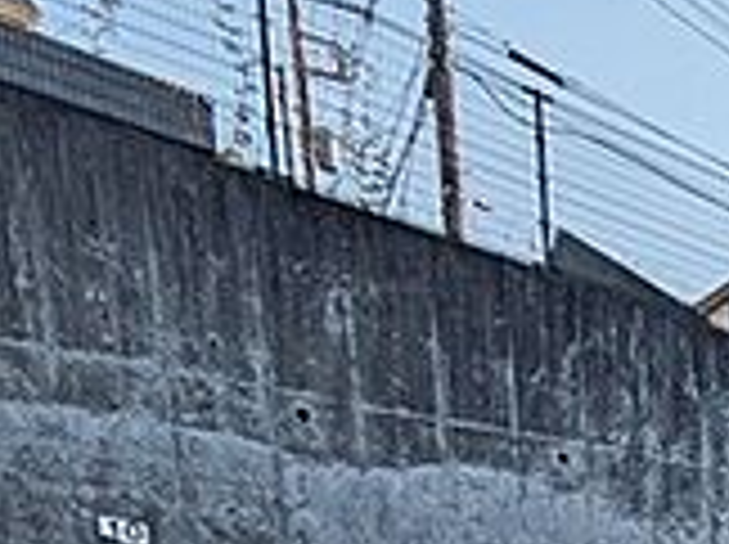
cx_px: 1053
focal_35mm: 52
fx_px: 1093
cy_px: 872
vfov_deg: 21.9
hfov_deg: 27.4
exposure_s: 1/2092
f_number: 2.2
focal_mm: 1.83
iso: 35
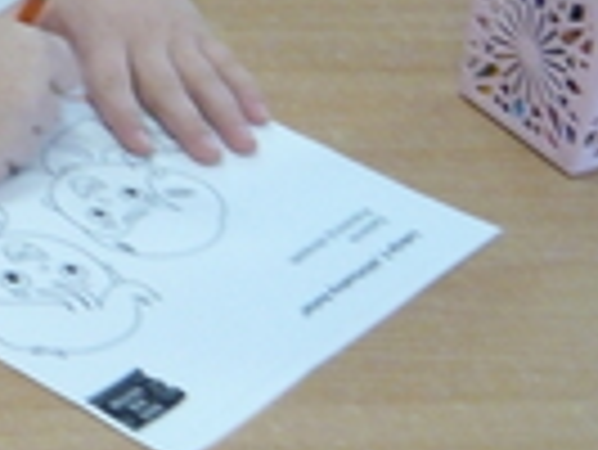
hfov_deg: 11.3
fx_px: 2749
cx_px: -553
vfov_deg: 9.2
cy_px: -153
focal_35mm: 159
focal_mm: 5.5
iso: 250
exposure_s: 1/30
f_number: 2.8
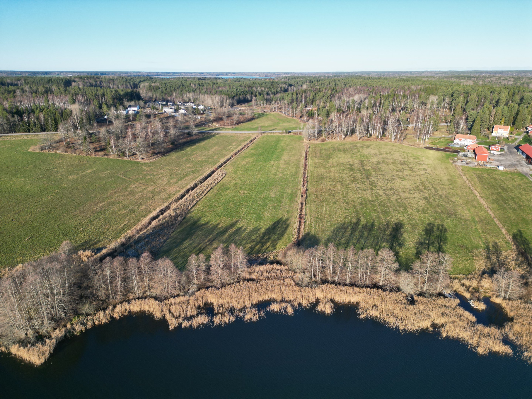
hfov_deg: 71.6
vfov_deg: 56.8
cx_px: 266
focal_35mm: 24
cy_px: 200
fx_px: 369
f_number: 1.7
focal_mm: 6.72
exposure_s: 1/1600
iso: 200
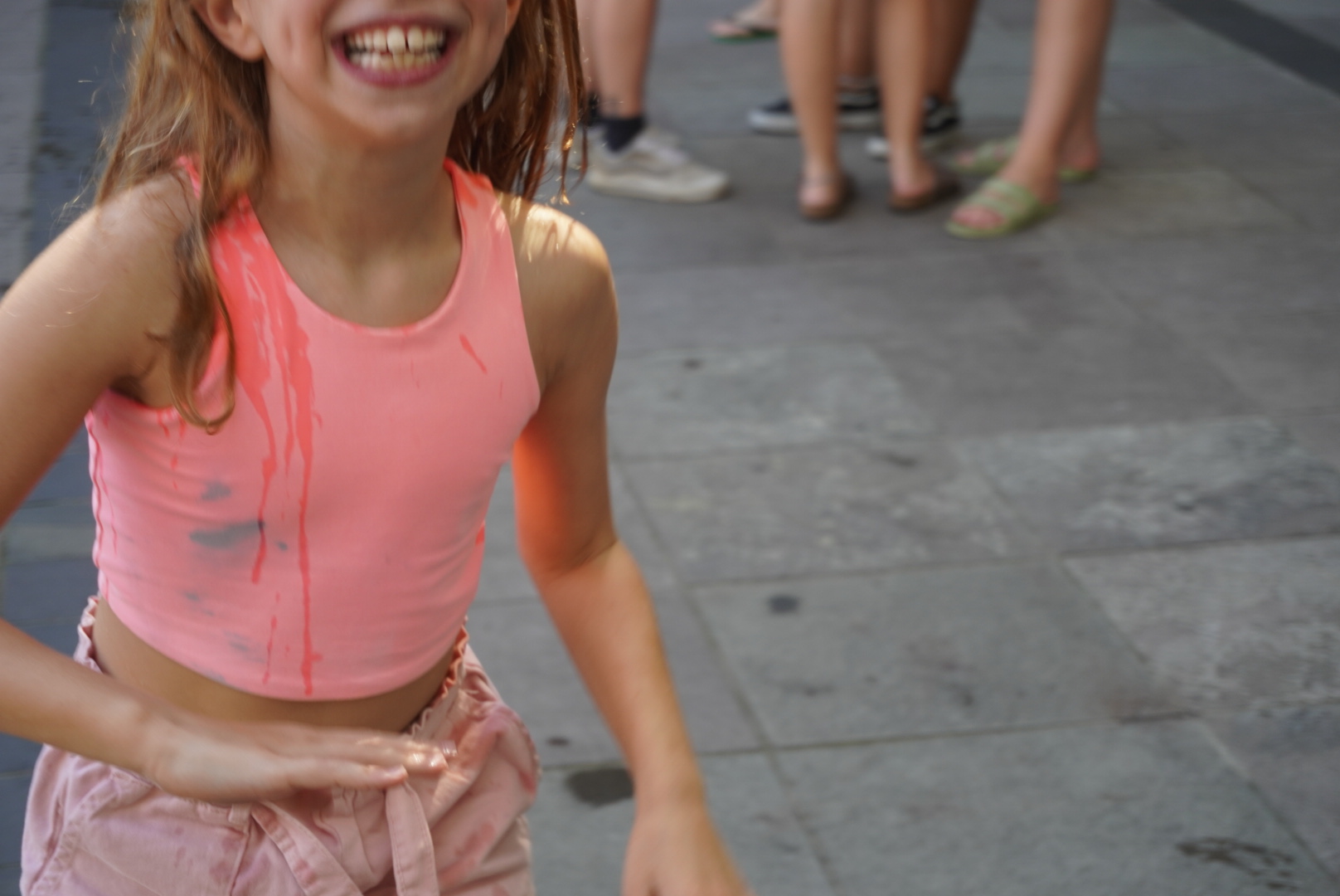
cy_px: 448
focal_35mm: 75
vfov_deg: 18.2
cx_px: 670
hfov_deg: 27.0
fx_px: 2794
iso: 250
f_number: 5.6
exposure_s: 1/160
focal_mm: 50
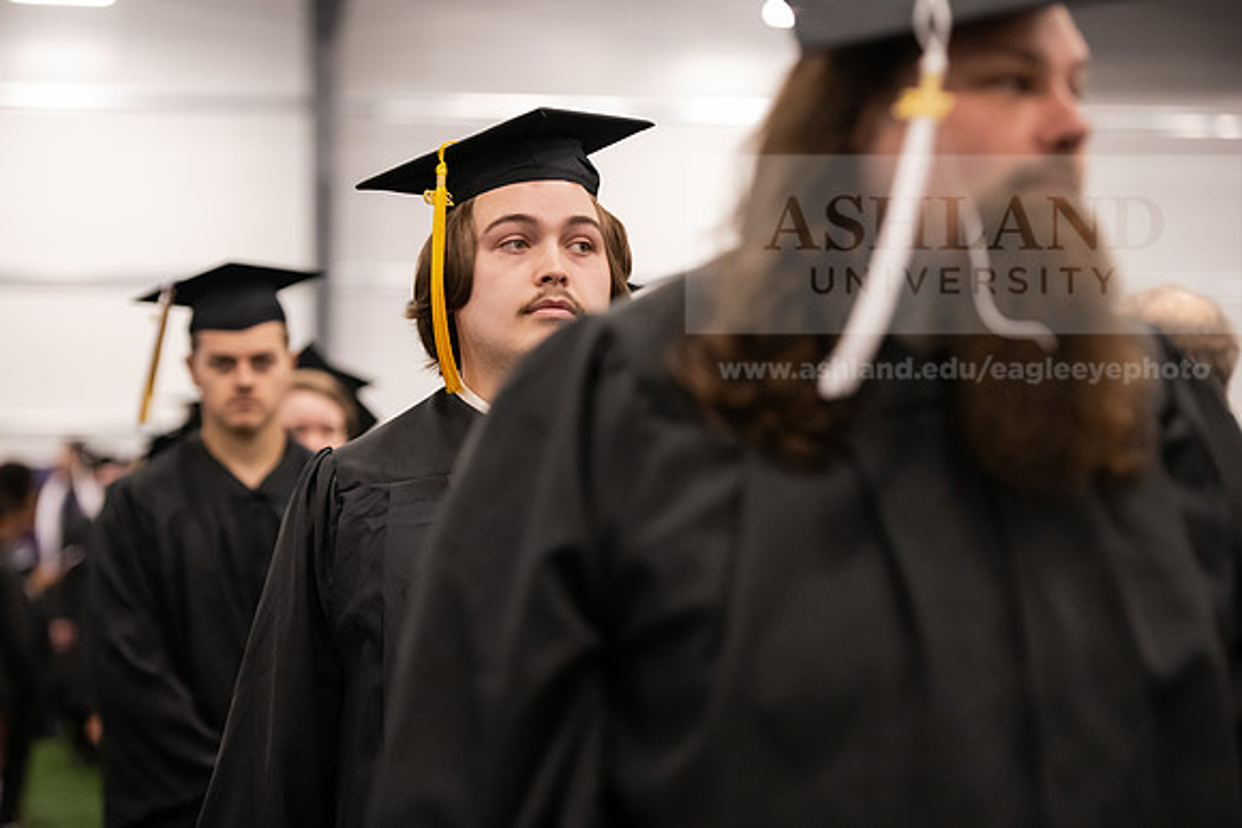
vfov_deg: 13.4
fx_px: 3520
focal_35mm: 102
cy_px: 414
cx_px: 621
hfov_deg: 20.0
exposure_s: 1/200
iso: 3200
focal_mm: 102
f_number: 3.2
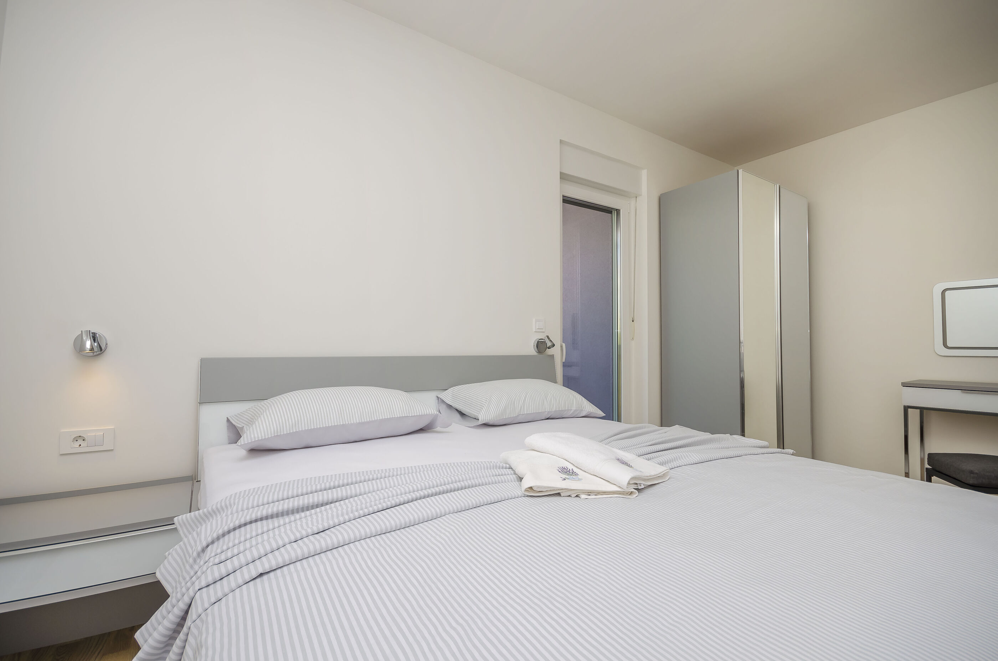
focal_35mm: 15
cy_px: 330
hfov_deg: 100.5
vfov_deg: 77.1
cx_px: 499
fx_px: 415
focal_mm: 10
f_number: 8
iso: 100
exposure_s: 1/100
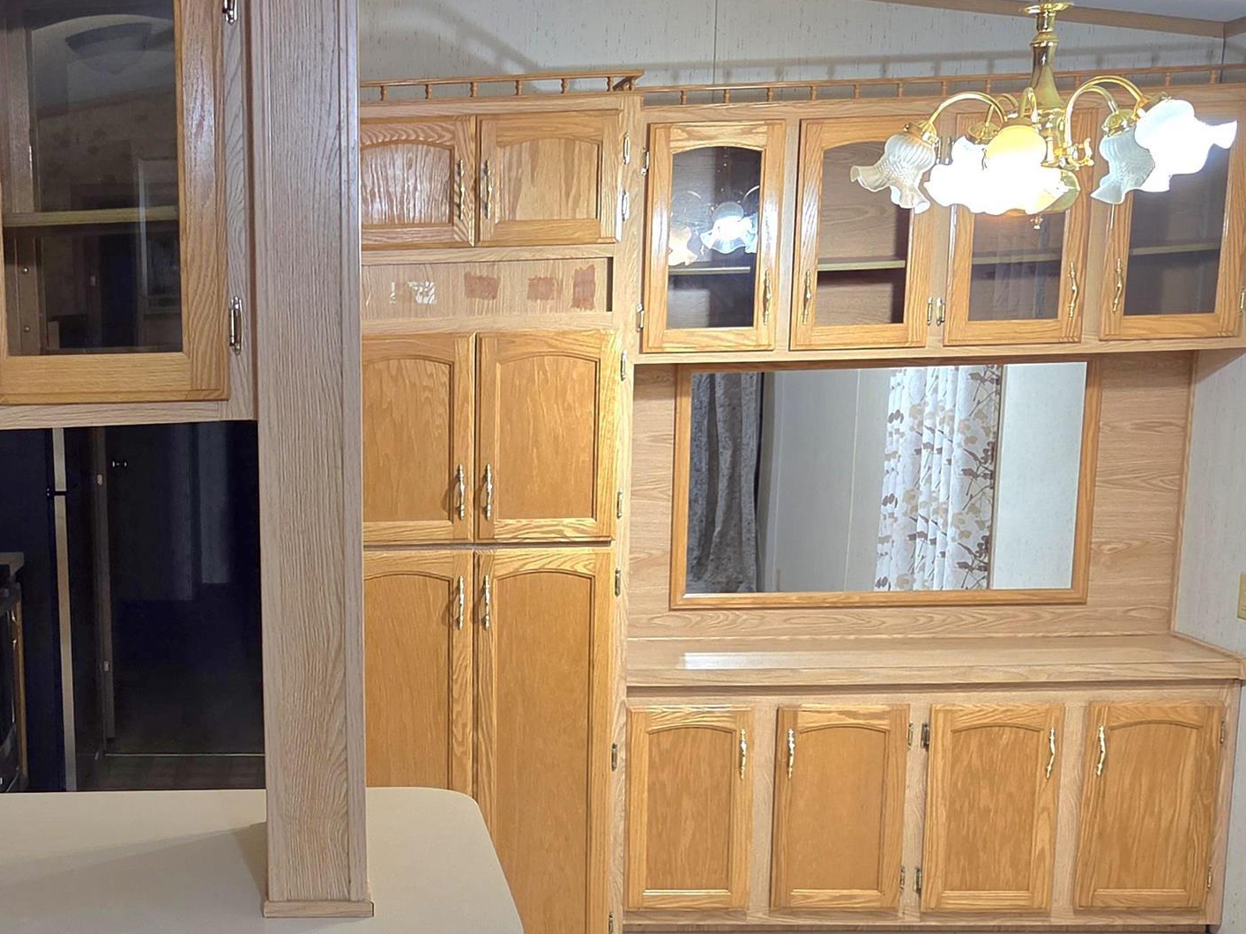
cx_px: 185
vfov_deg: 28.8
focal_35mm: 50
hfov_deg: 36.4
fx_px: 1800
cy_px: 666
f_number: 1.8
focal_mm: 5.4
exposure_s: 1/120
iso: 400
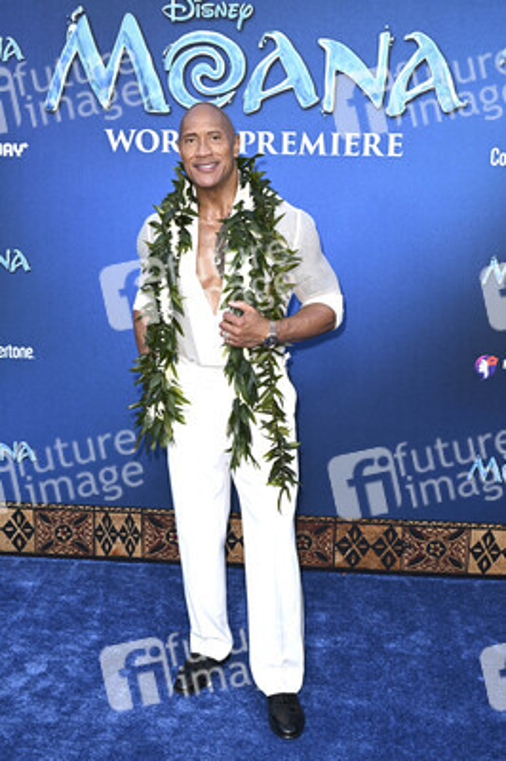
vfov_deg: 48.5
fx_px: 845
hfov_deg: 33.3
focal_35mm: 40
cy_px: 380
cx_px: 253
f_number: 6.3
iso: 1000
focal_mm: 40
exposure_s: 1/250
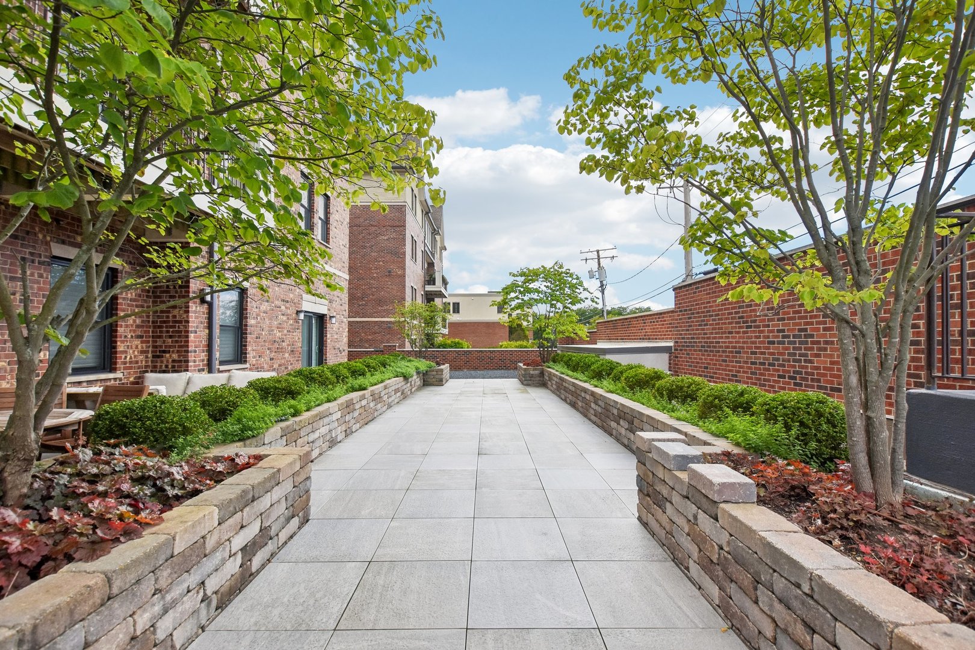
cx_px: 488
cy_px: 325
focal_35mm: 15
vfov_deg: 77.3
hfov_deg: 100.4
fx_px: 406
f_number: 8
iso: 400
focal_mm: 10
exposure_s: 1/640
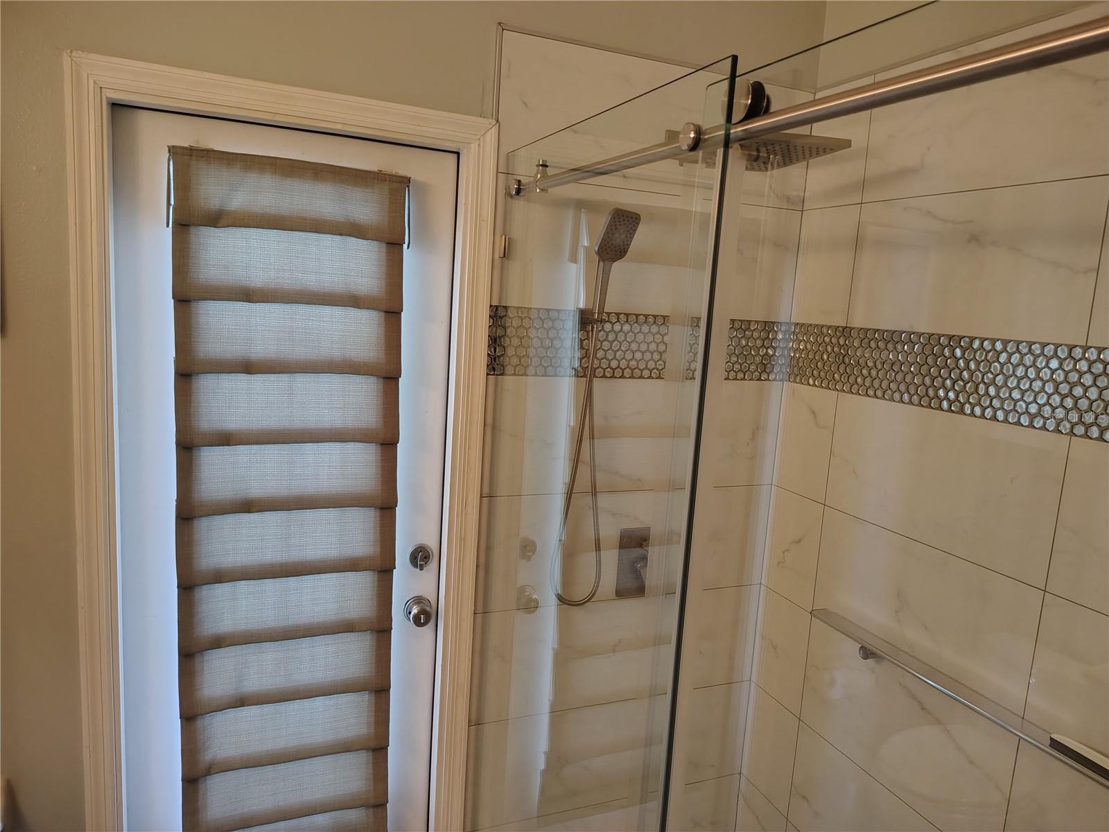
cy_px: 416
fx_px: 769
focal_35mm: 24
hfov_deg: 71.6
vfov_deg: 56.8
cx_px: 554
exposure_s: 1/60
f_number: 1.8
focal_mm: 5.56
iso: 1050
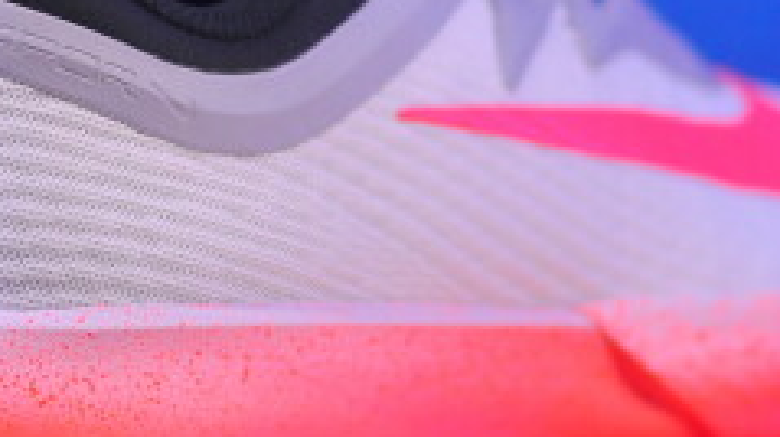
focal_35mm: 263
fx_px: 5435
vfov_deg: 4.6
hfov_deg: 8.2
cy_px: -139
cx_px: -39
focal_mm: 50
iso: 250
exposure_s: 1/320
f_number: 2.5
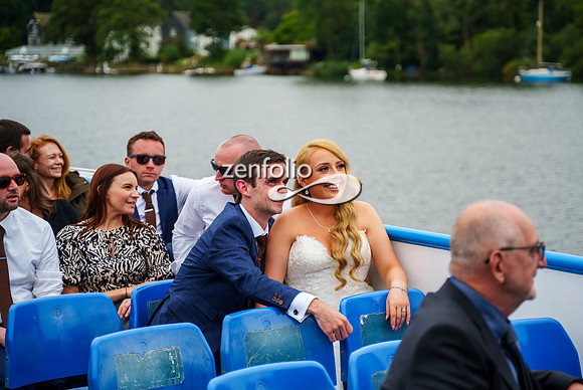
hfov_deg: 23.9
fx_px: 1378
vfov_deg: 16.1
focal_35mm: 85
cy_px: 172
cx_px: 329
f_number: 2.8
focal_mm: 75
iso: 800
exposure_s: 1/2000
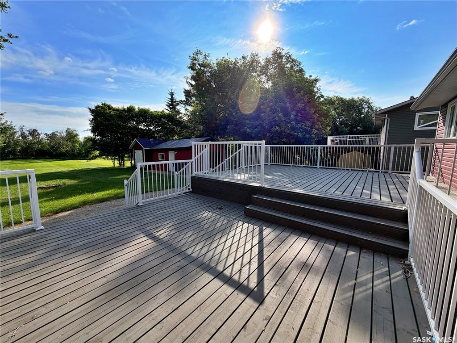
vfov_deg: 85.7
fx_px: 185
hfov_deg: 102.1
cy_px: 172
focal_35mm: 14
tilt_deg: -7.2
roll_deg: -0.4
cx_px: 228
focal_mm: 2.22
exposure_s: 1/1087
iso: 25
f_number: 2.2
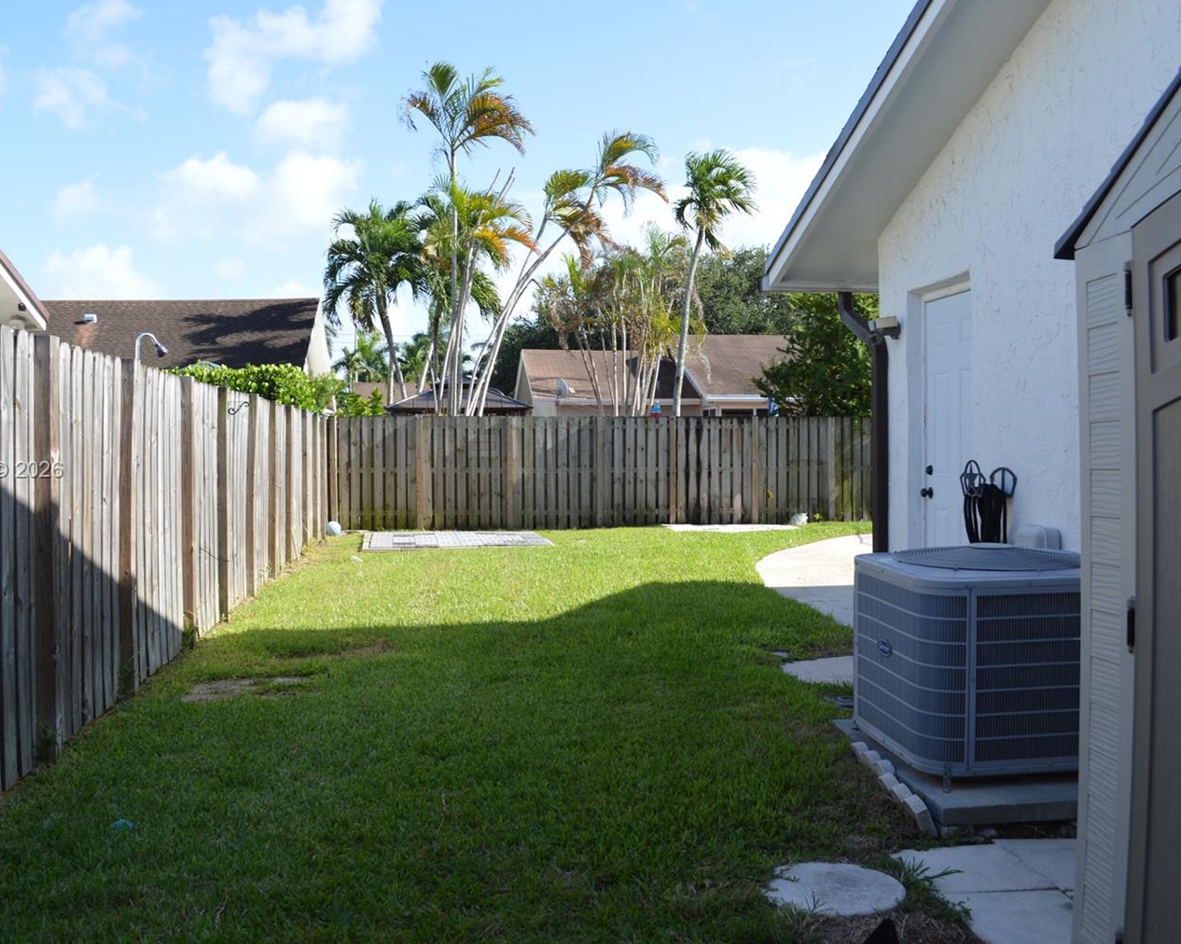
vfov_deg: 45.8
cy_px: 472
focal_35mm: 32
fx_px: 1118
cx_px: 519
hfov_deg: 55.5
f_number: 7.1
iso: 100
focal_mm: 18
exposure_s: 1/200
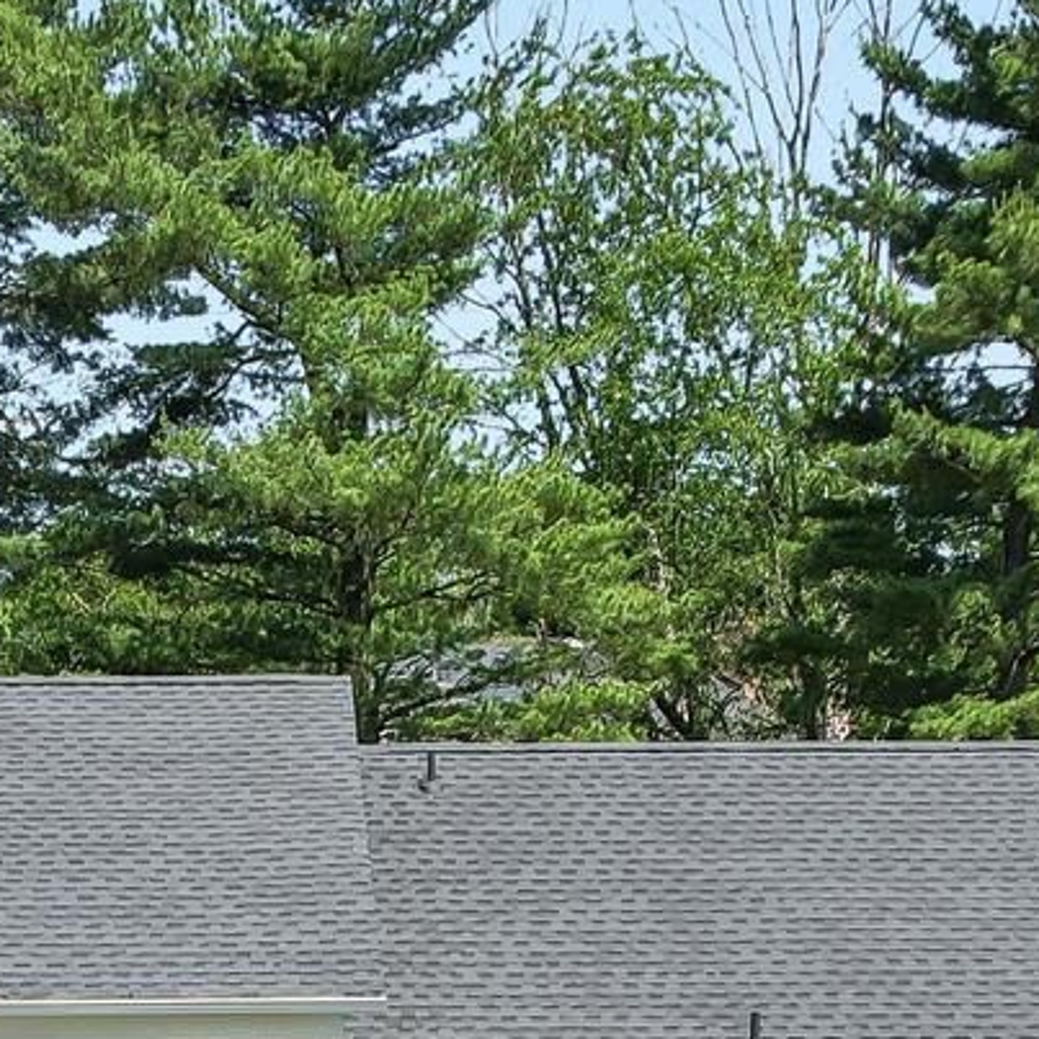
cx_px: 126
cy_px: 1321
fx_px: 3226
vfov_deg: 17.3
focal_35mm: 95
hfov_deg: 18.0
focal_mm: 8.4
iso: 110
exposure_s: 1/1600
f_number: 2.8
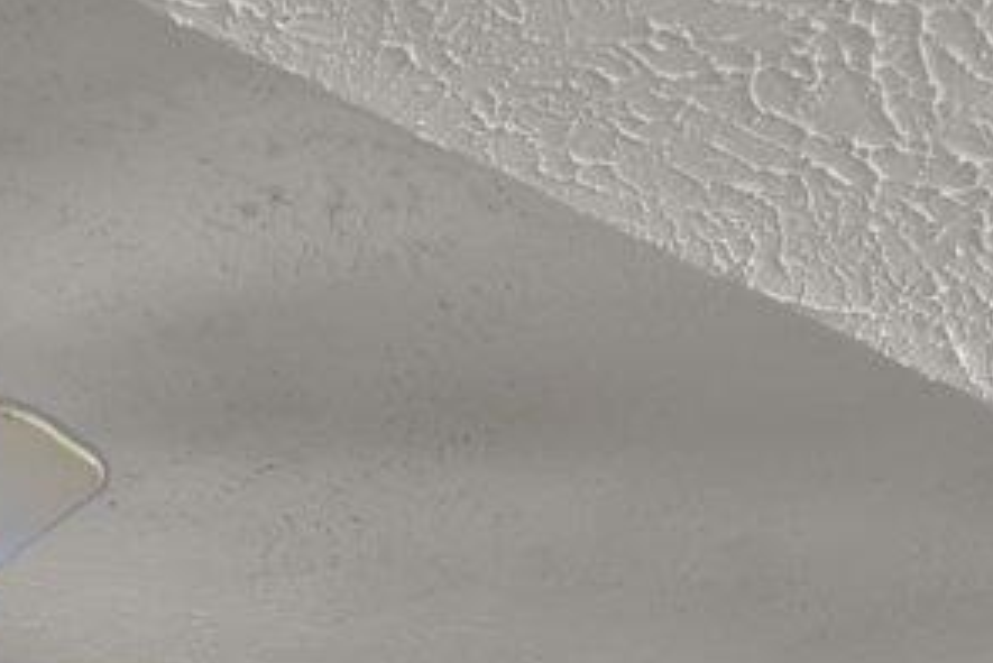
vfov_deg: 9.1
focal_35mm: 118
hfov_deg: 16.6
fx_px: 3256
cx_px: -212
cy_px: 2075
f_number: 7.1
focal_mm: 17
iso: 160
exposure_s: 1
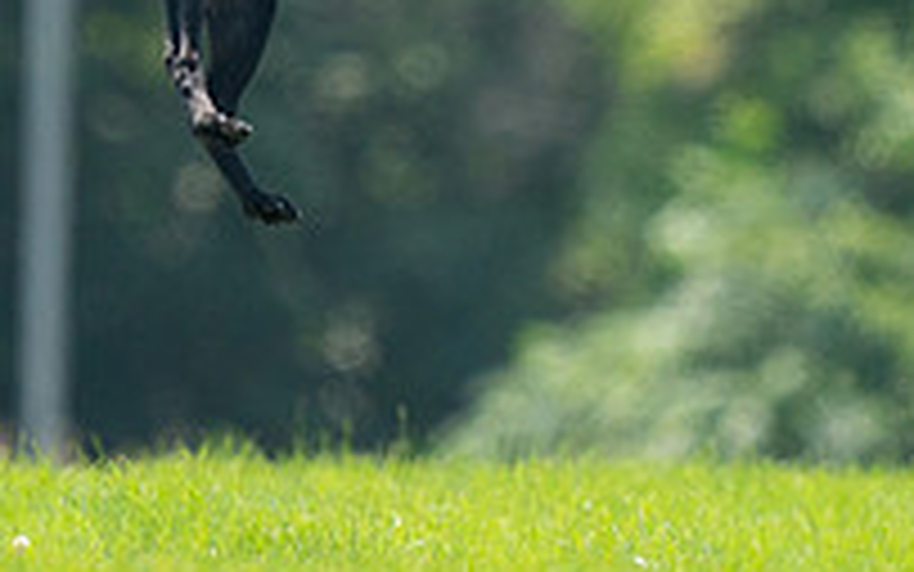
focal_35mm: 1745
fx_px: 43479
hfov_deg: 1.2
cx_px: 261
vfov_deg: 0.8
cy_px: -151
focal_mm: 600
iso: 2000
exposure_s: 1/4000
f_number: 6.3
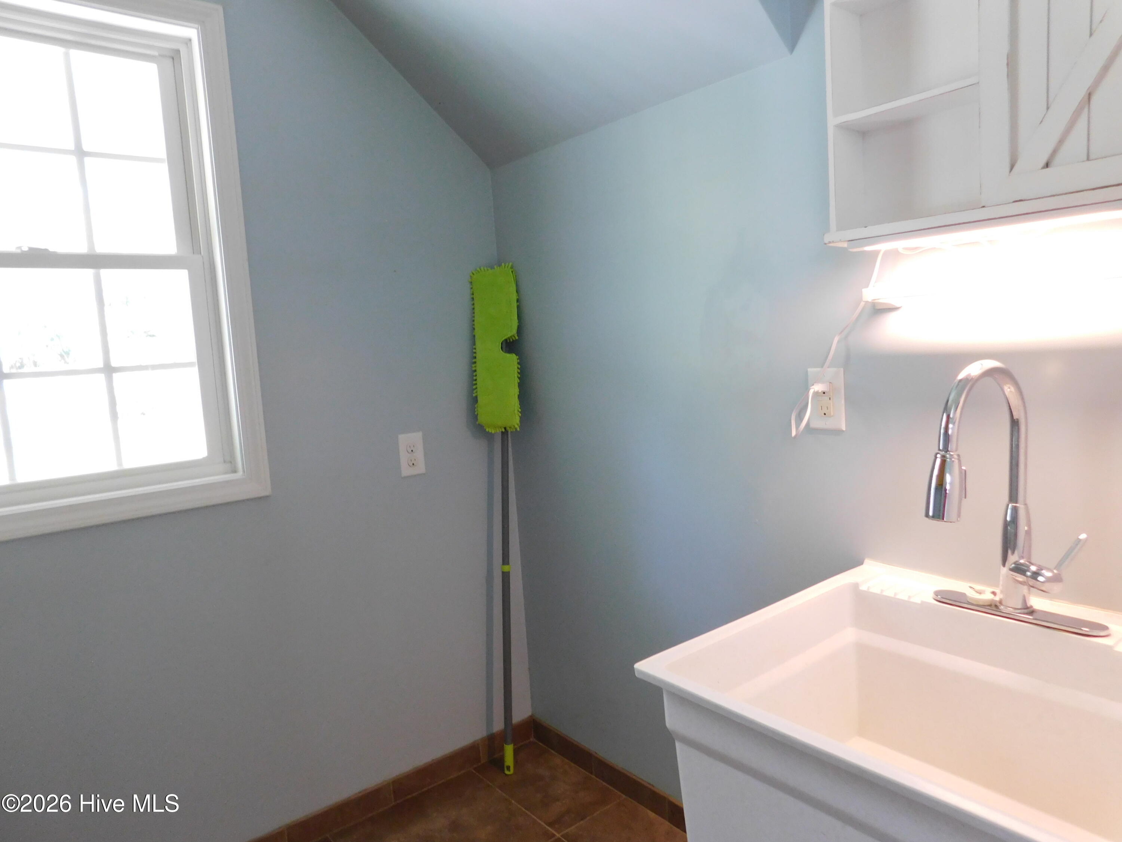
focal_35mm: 23
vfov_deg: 58.9
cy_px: 421
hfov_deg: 73.9
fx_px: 745
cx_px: 561
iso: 320
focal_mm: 4
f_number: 3
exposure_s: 1/30
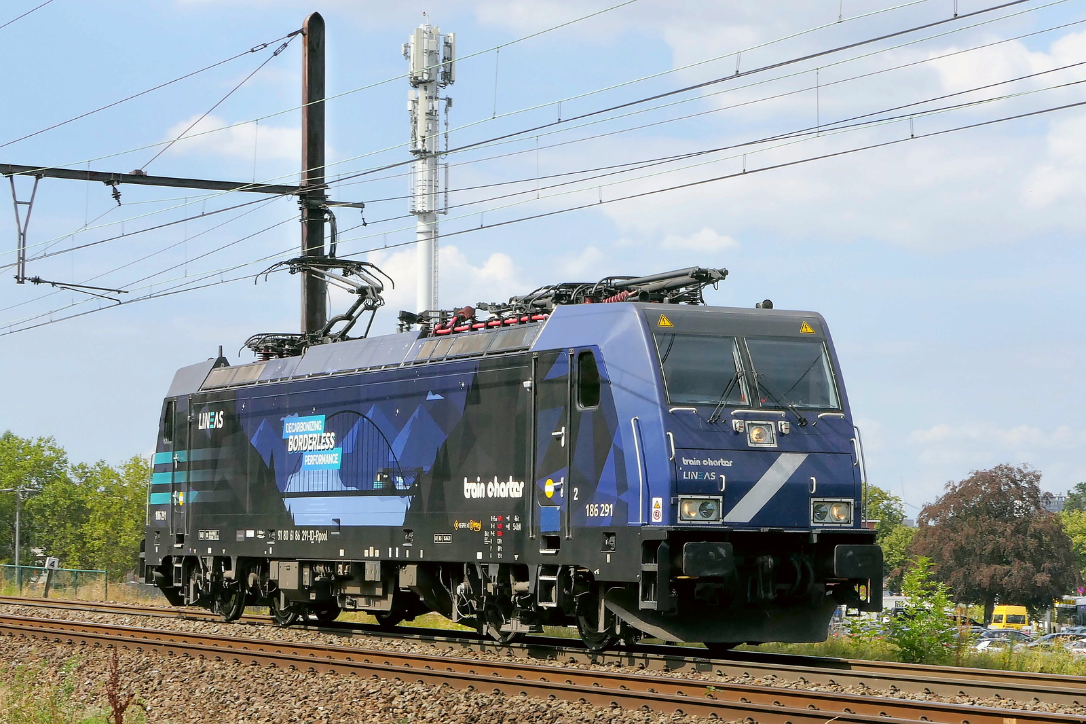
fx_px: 2383
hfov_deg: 25.7
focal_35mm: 79
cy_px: 362
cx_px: 543
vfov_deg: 17.3
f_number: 8
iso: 320
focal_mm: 28.9
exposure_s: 1/800
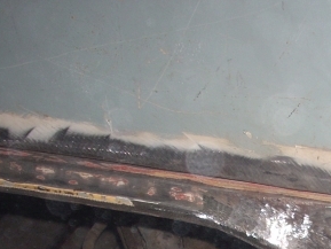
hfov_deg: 19.9
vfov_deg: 14.8
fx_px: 918
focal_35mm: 96
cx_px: 318
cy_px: 316
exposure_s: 1/60
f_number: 2.8
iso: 64
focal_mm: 6.2
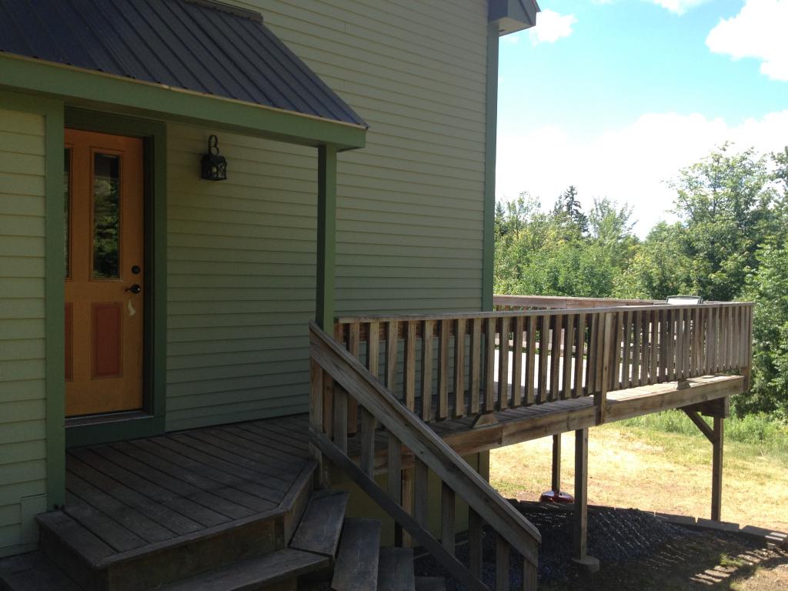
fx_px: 797
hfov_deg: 52.6
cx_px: 394
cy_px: 296
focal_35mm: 35
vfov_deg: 40.7
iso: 50
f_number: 2.4
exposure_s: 1/569
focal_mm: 4.28
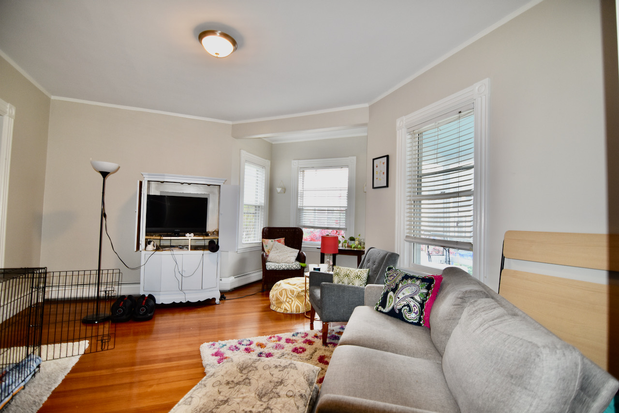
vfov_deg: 72.1
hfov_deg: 95.0
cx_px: 310
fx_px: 284
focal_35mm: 16
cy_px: 206
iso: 400
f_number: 2.8
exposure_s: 1/80
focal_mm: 11
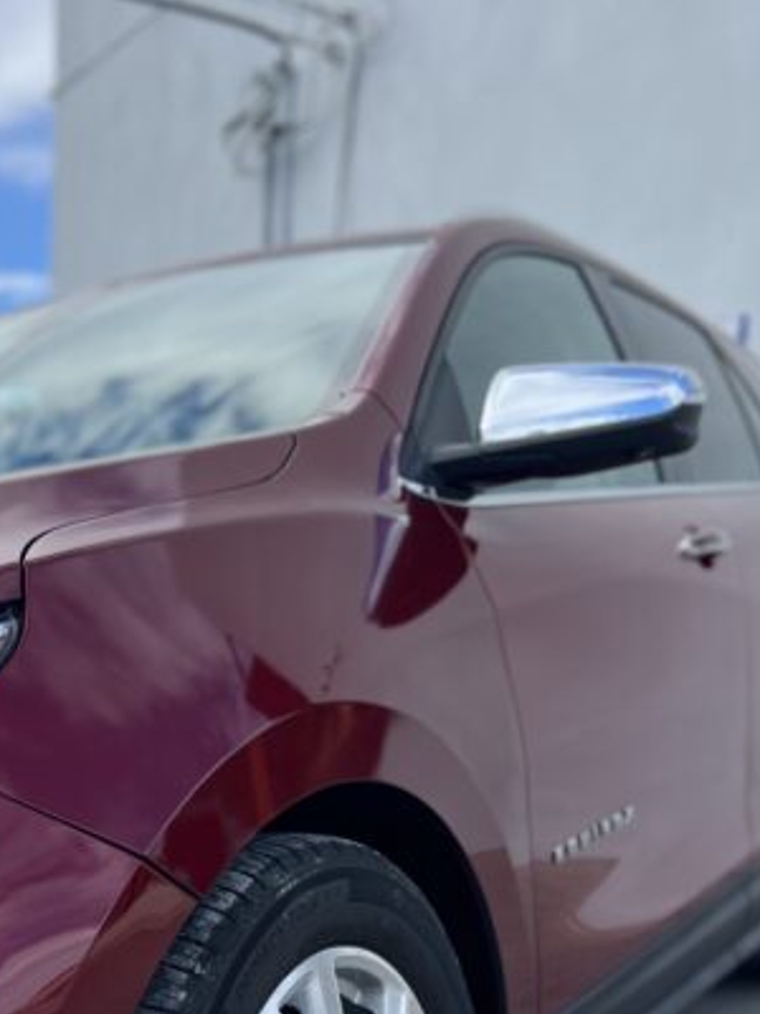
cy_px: 852
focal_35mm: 52
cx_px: 286
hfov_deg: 27.9
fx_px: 1522
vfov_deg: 35.3
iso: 50
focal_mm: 5.7
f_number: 1.5
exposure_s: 1/1869
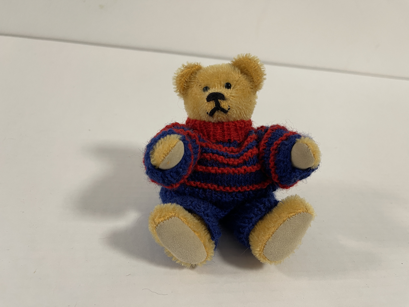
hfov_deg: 69.4
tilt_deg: -27.5
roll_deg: -9.6
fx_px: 295
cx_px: 204
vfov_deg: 54.9
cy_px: 154
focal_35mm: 25
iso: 100
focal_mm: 5.1
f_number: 1.6
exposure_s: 1/50
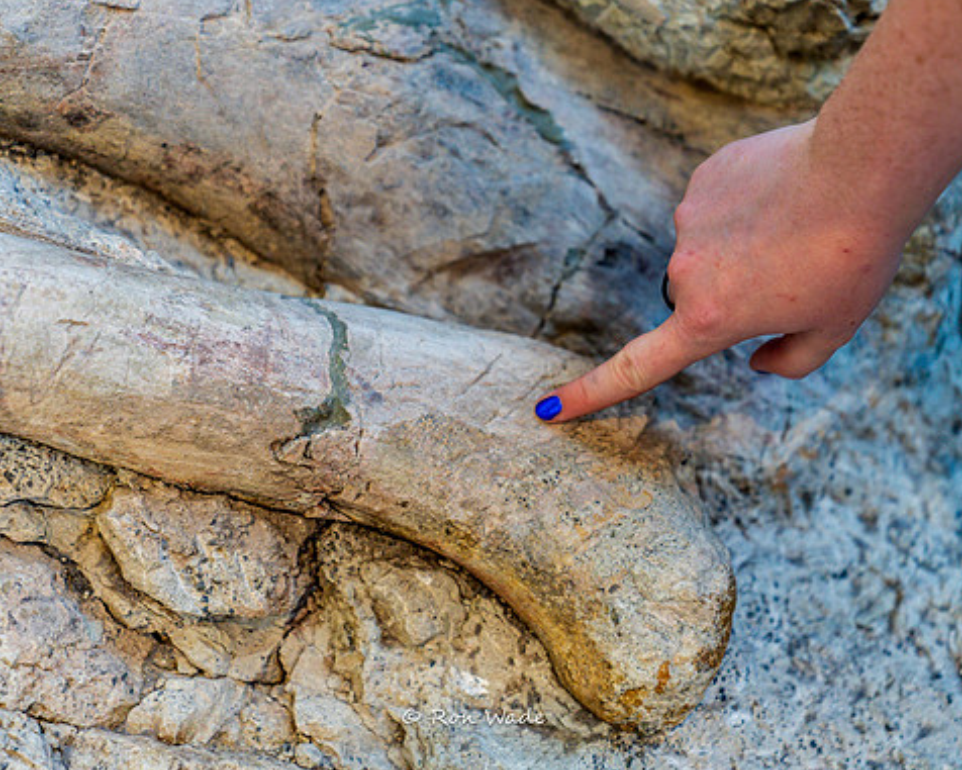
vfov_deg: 19.2
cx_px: 473
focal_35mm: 80
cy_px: 385
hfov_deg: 23.8
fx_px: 2278
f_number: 2.8
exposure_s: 1/160
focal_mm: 70
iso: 1600
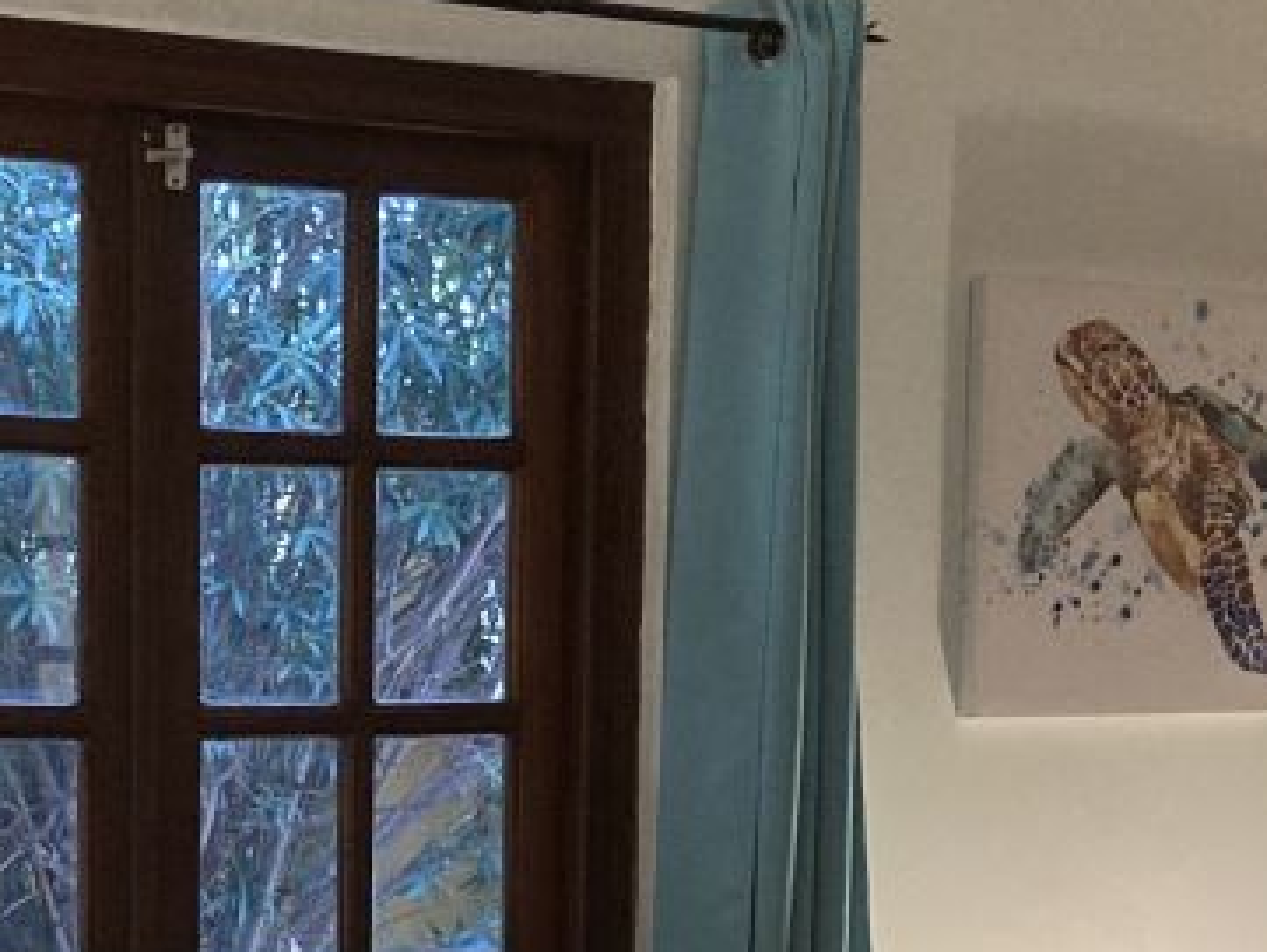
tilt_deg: -6.7
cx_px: 281
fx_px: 3405
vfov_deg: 15.6
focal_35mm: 93
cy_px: 934
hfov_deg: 20.9
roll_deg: -0.8
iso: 320
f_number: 1.8
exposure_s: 1/53
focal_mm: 3.99
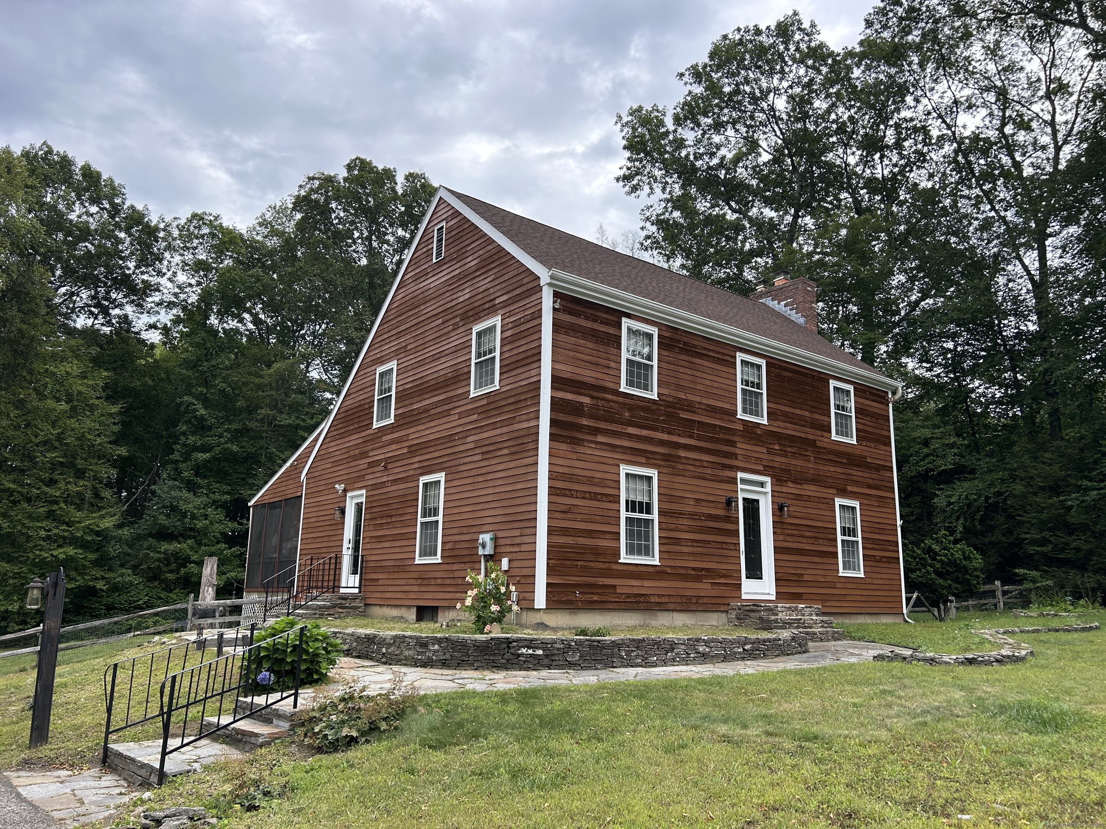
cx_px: 553
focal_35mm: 26
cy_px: 414
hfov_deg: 67.3
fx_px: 831
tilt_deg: +13.0
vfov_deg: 53.1
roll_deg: -0.2
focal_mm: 5.7
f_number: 1.5
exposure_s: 1/1449
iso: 50
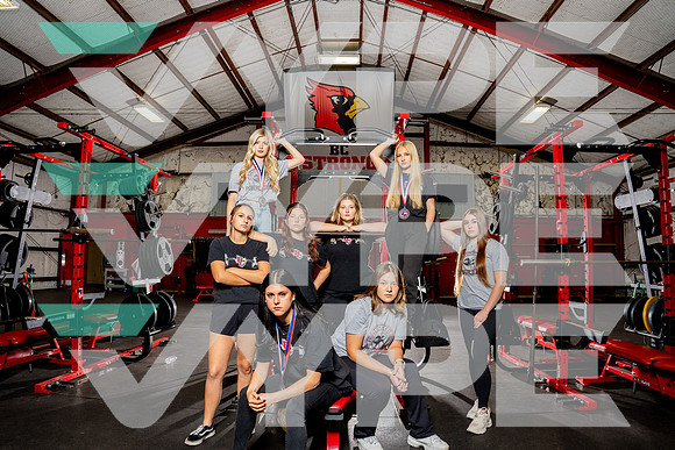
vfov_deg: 59.2
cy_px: 225
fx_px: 396
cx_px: 338
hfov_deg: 80.8
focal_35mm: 21
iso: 2000
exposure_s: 1/250
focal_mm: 20
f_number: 8
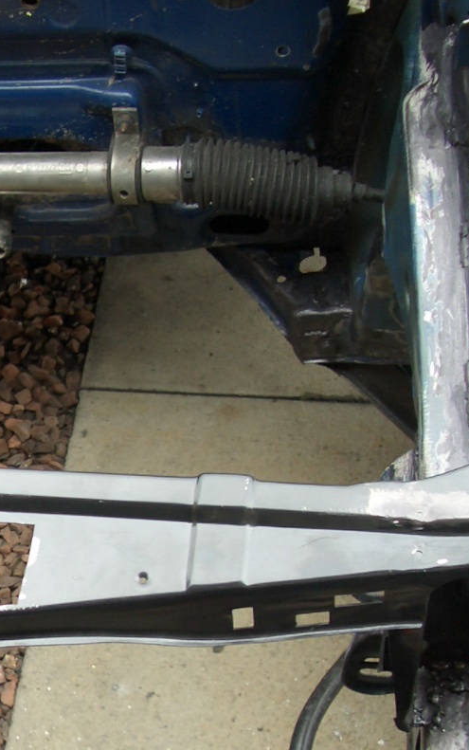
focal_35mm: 75
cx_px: -131
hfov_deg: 16.5
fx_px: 1532
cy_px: 492
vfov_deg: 27.3
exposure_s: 1/125
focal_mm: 5.8
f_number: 2.6
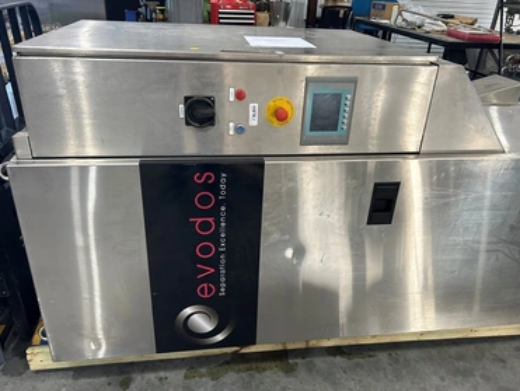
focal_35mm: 28
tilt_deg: -25.6
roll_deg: -2.3
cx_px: 264
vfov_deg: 49.8
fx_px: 421
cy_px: 189
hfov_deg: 63.4
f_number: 1.5
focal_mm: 5.7
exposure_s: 1/120
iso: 125
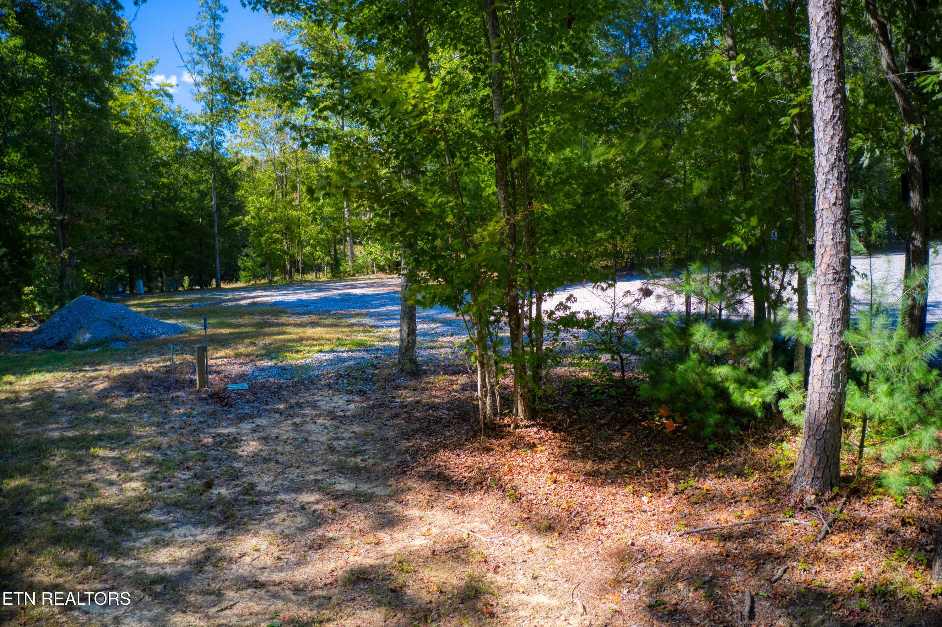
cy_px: 314
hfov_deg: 65.5
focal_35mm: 28
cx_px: 471
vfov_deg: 46.4
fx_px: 732
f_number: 3.5
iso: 400
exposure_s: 1/60
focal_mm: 10.26
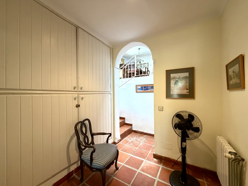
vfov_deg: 85.7
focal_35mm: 14
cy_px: 93
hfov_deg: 102.1
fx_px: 100
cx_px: 124
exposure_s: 1/50
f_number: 2.2
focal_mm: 2.22
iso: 250
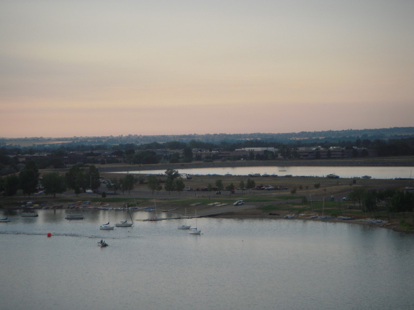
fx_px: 1363
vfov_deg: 13.0
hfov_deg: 17.3
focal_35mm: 114
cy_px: 155
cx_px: 207
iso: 100
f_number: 4.2
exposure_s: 1/320
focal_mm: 18.9
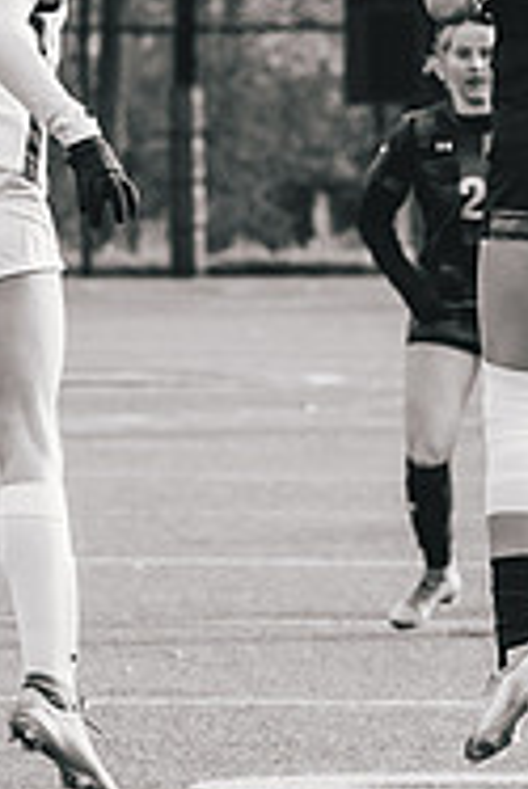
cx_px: 629
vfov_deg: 3.6
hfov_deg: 2.4
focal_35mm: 575
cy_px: 253
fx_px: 12626
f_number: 6.3
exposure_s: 1/1000
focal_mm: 161
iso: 800
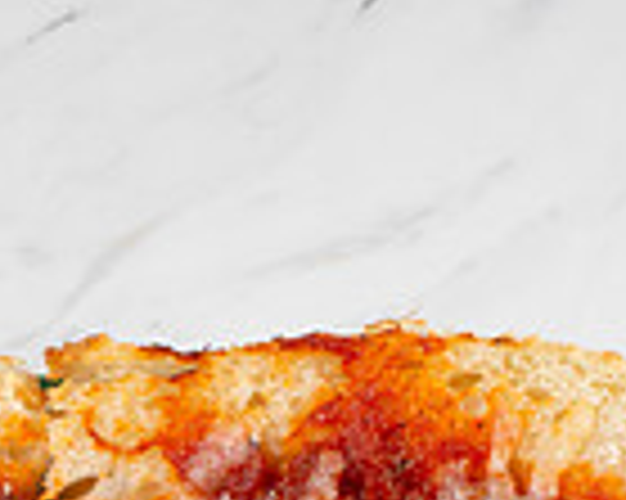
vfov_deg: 5.8
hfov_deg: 7.3
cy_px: 883
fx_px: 4869
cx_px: -25
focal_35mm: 263
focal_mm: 50
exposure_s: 1/250
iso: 200
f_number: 11
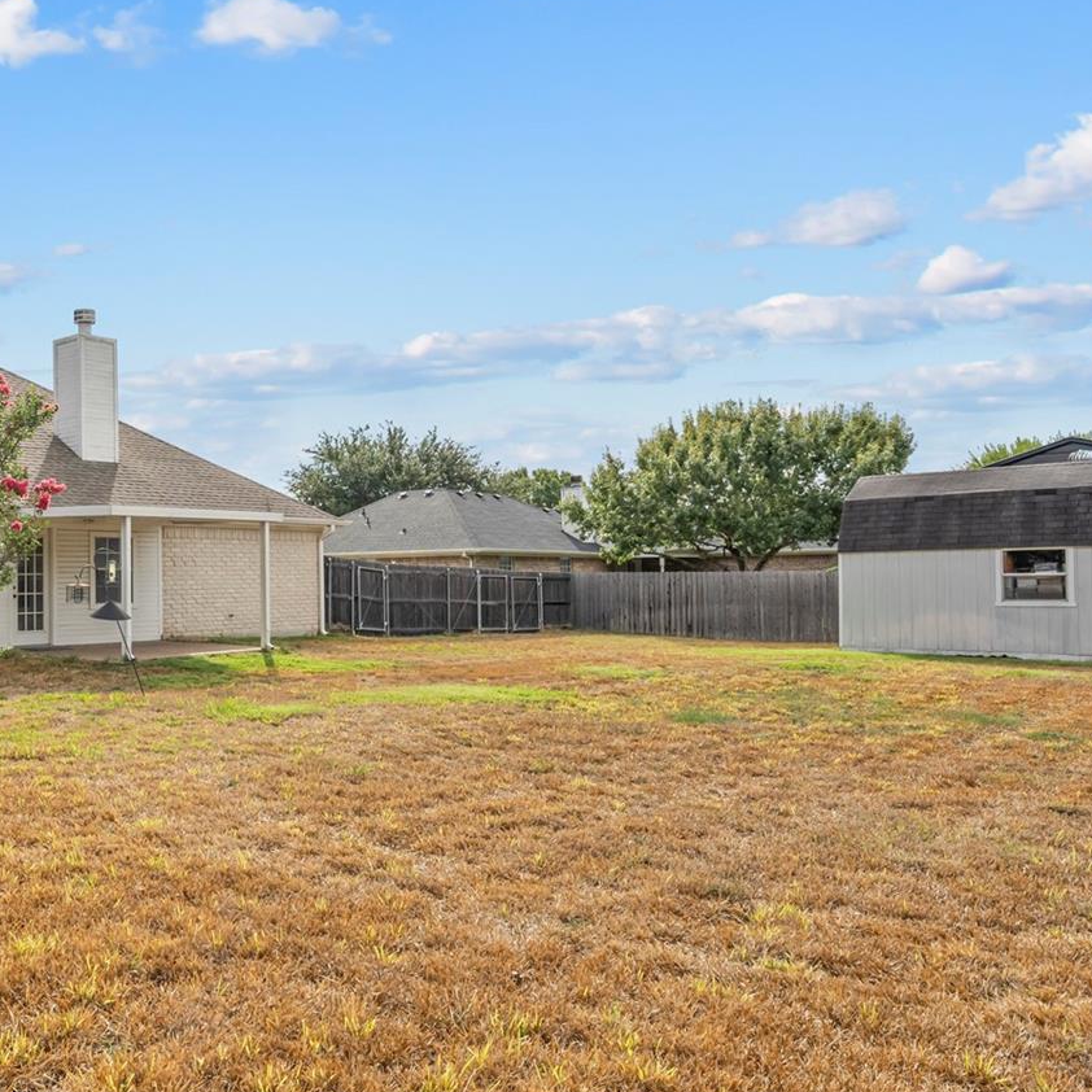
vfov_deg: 52.5
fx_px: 1106
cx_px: 197
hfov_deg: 49.1
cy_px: 560
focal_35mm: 31
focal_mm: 15
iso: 160
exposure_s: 1/250
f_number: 11
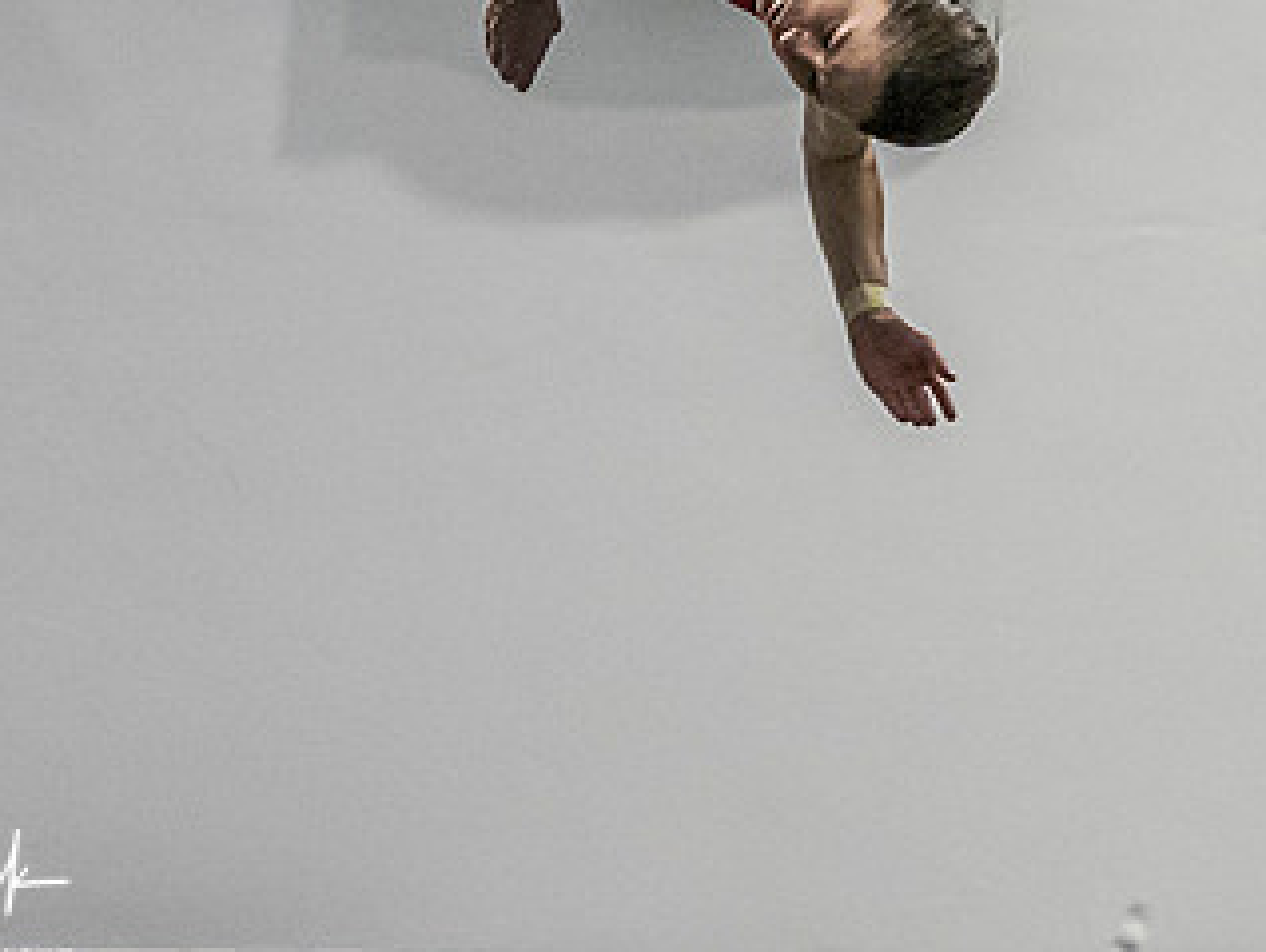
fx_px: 23534
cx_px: 628
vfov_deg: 2.3
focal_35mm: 643
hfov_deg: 3.1
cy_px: -116
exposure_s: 1/1600
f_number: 2.8
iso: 4000
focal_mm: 120
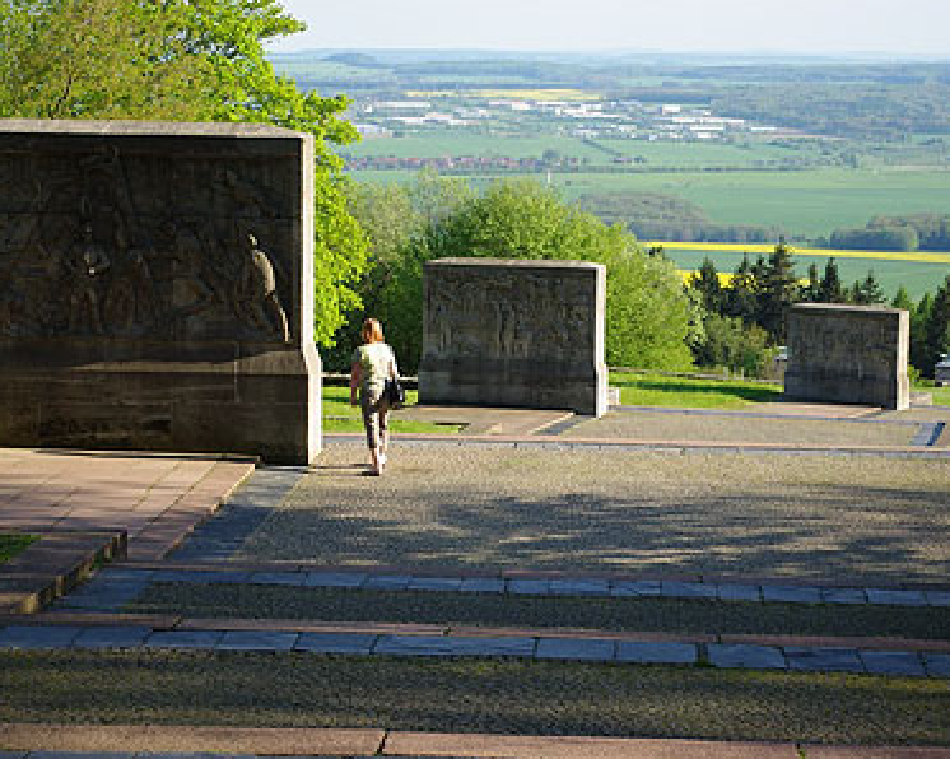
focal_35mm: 93
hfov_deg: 20.6
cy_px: 378
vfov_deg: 16.5
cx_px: 502
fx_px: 2613
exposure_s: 1/125
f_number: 6.7
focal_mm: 55
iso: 100
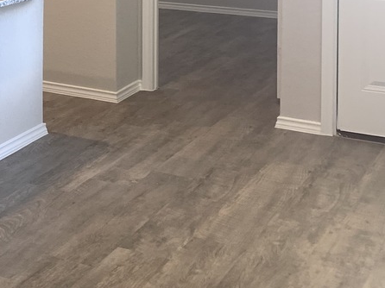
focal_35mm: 84
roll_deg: -0.1
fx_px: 934
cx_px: -194
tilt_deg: -1.9
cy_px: -78
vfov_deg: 16.6
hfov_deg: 20.1
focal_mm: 4.25
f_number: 1.8
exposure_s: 1/60
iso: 80
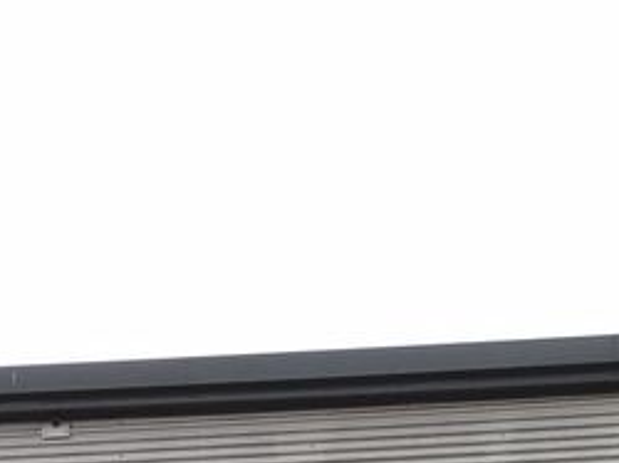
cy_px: 1024
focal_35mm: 129
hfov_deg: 14.7
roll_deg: +0.0
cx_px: 770
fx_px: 2305
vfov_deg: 10.3
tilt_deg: +5.5
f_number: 2.2
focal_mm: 4.15
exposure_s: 1/133
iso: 25
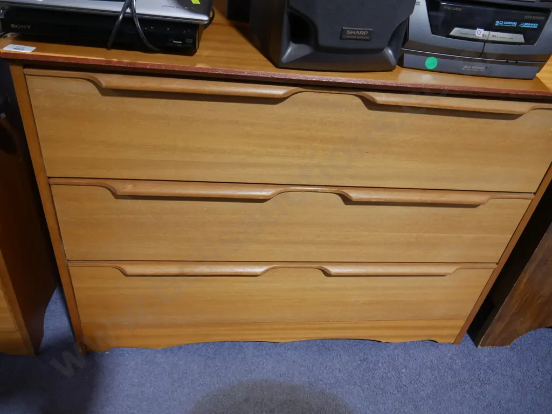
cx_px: 276
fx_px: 478
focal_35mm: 30
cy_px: 207
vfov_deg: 46.8
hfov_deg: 60.0
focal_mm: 15
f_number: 3.6
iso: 640
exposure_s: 1/60
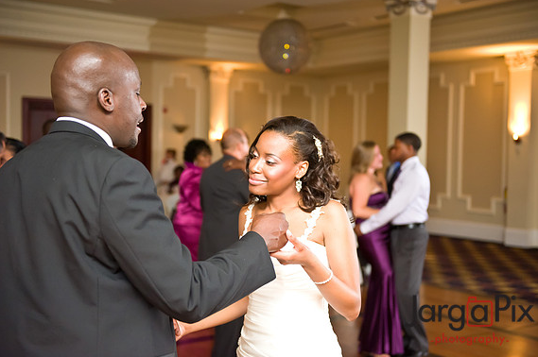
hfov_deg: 38.9
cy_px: 177
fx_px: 761
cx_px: 272
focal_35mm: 51
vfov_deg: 26.4
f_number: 2.8
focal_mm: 50
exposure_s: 1/125
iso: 3200
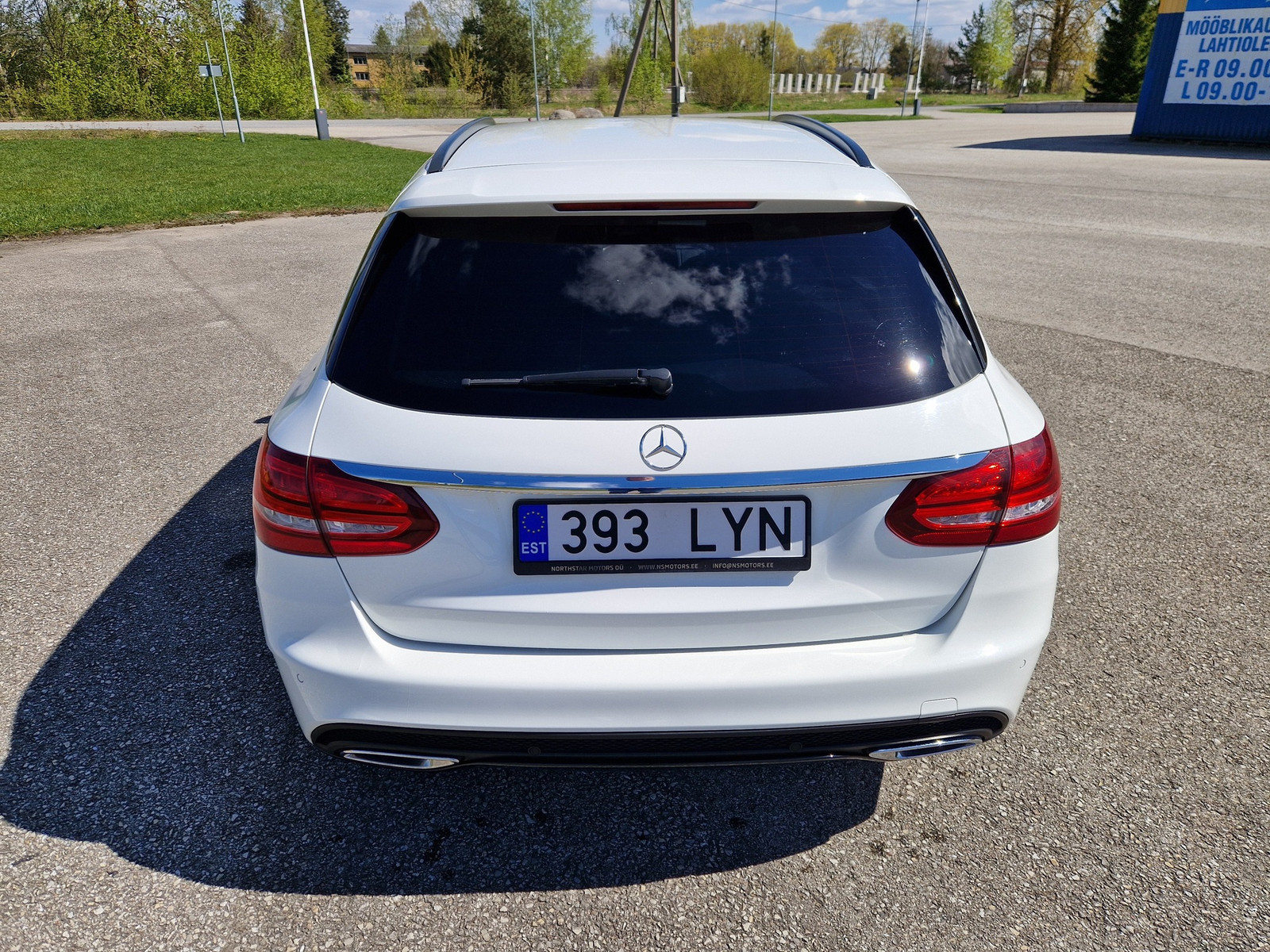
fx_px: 844
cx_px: 635
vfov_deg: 58.9
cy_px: 476
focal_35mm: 23
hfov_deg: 73.9
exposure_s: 1/3072
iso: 50
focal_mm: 5.4
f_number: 1.8
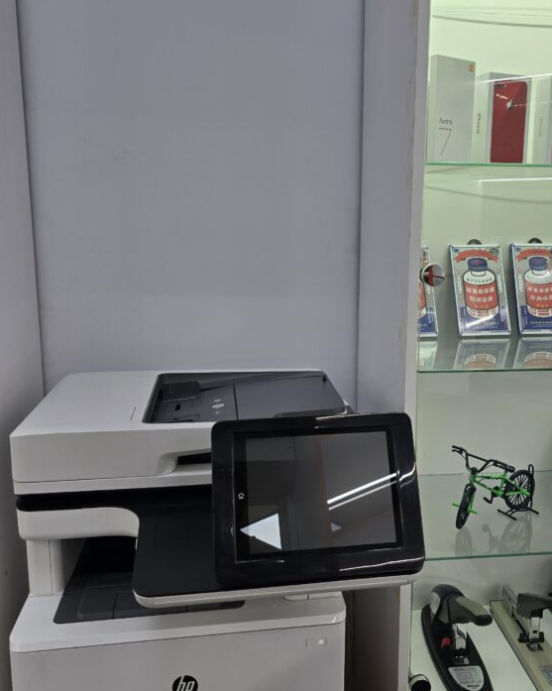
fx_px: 674
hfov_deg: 44.2
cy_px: 332
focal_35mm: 33
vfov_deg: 54.2
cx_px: 336
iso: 50
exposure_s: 1/100
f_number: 1.7
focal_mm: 6.3
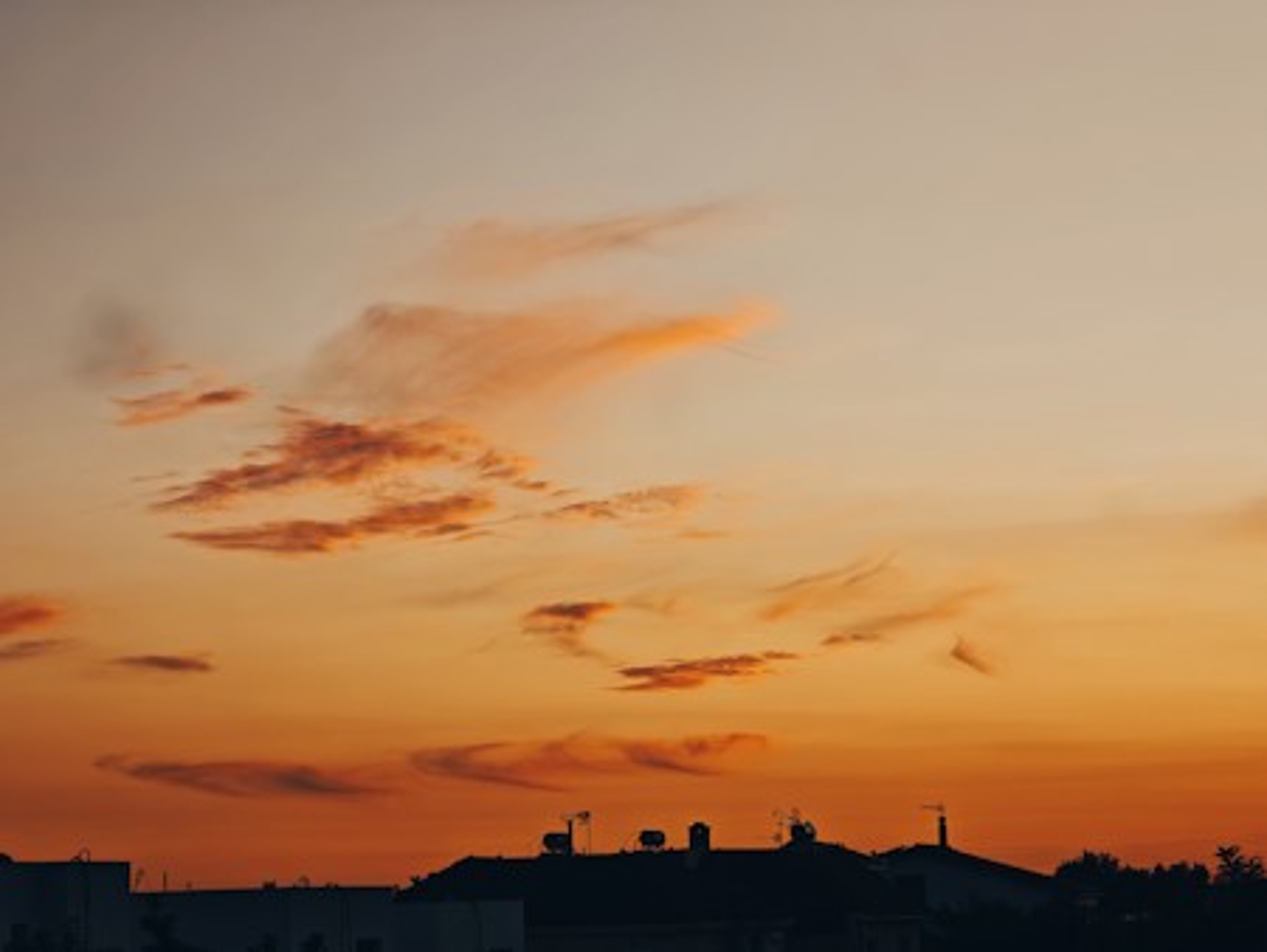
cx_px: 634
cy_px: 476
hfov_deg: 20.4
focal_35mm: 96
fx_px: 3516
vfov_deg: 15.4
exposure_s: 1/100
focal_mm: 11.5
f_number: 1.8
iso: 80
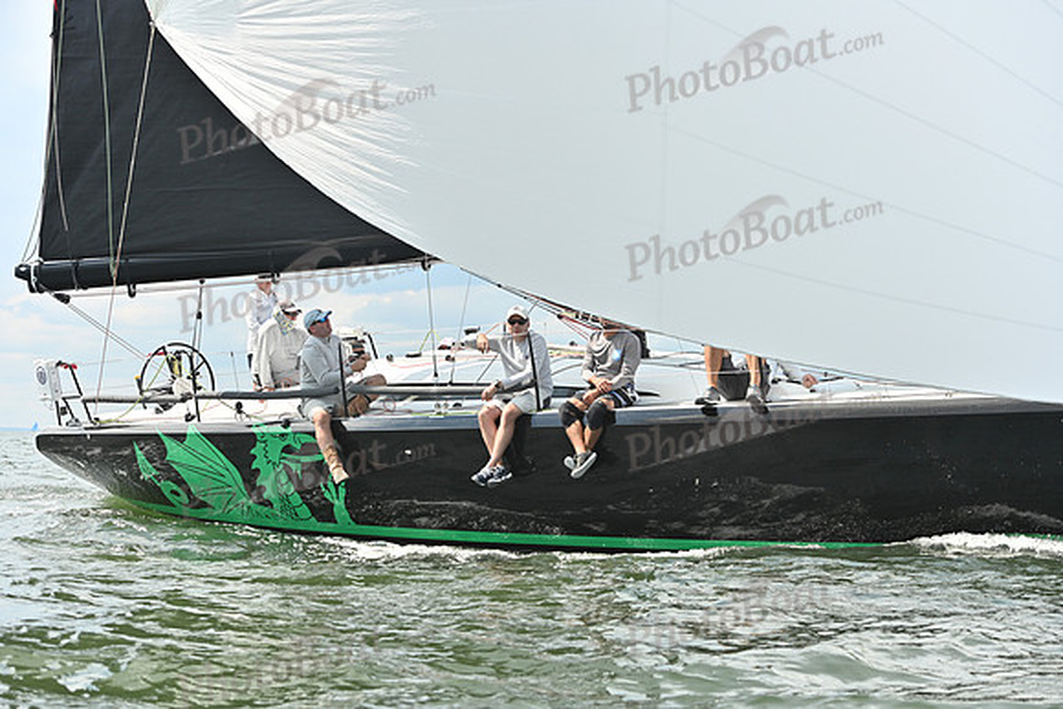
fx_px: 2067
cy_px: 354
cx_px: 532
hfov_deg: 28.8
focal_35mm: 70
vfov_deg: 19.5
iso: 320
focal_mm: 70
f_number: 4.5
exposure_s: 1/1600
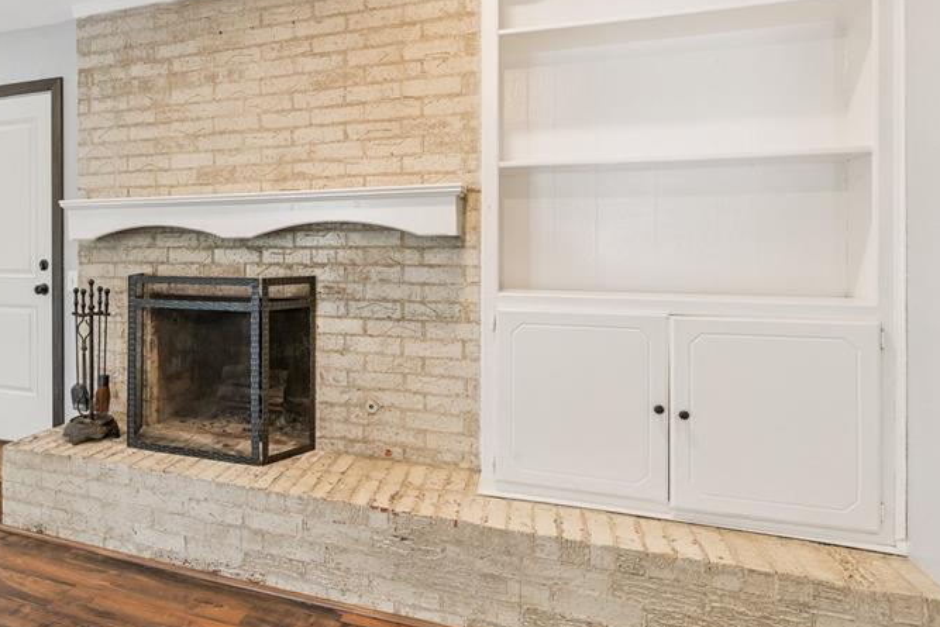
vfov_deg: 54.8
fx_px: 601
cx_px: 278
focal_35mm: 23
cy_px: 261
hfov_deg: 72.6
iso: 200
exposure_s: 1/25
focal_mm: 10
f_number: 6.3
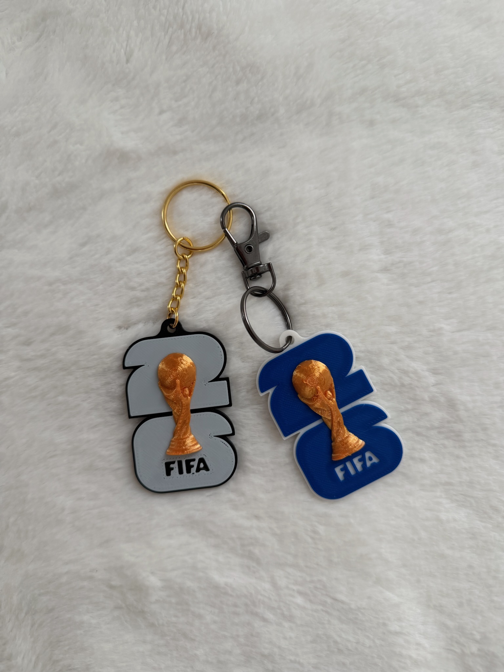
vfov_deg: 71.6
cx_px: 252
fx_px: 466
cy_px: 336
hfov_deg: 56.8
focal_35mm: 24
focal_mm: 6.76
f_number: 1.78
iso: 80
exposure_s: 1/121
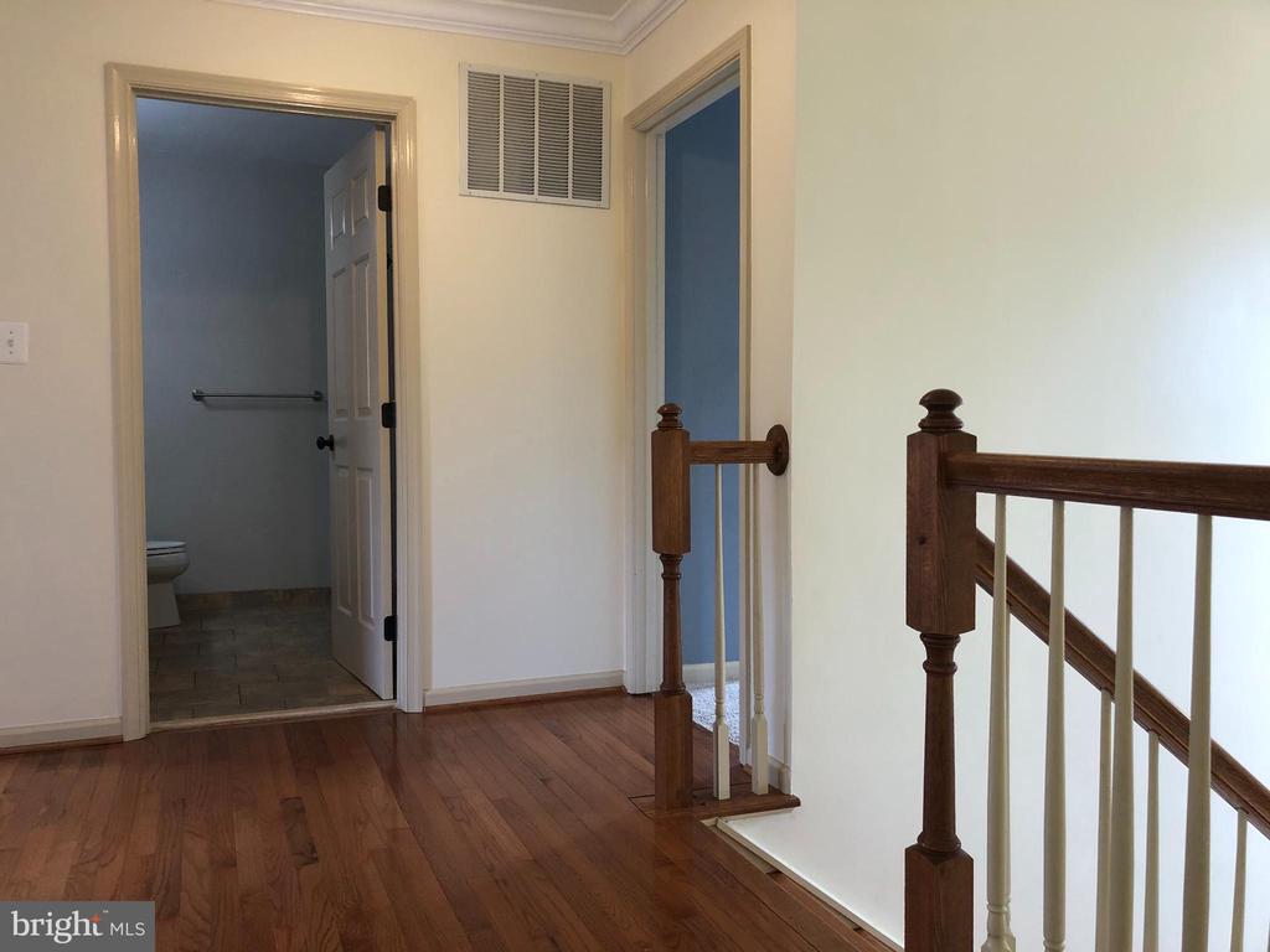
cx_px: 635
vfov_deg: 49.7
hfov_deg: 63.4
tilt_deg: -2.6
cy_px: 476
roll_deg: -1.7
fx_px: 1027
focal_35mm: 28
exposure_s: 1/30
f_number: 1.8
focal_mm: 3.99
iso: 40
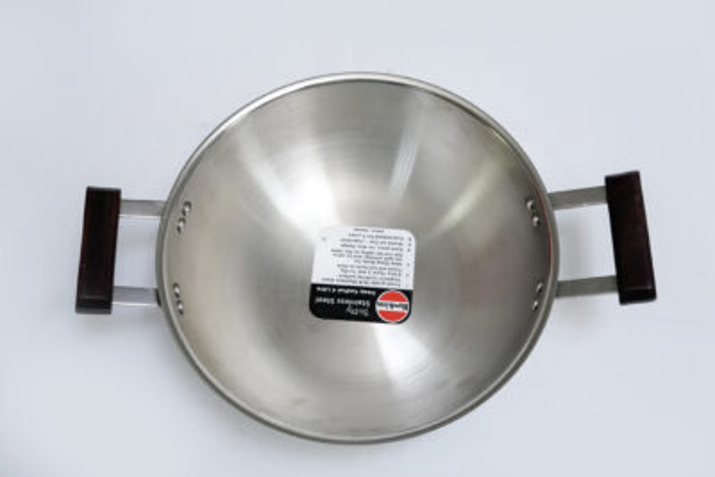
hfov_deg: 44.5
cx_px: 358
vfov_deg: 30.5
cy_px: 238
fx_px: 874
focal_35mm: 44
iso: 6400
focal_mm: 44
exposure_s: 1/160
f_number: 16
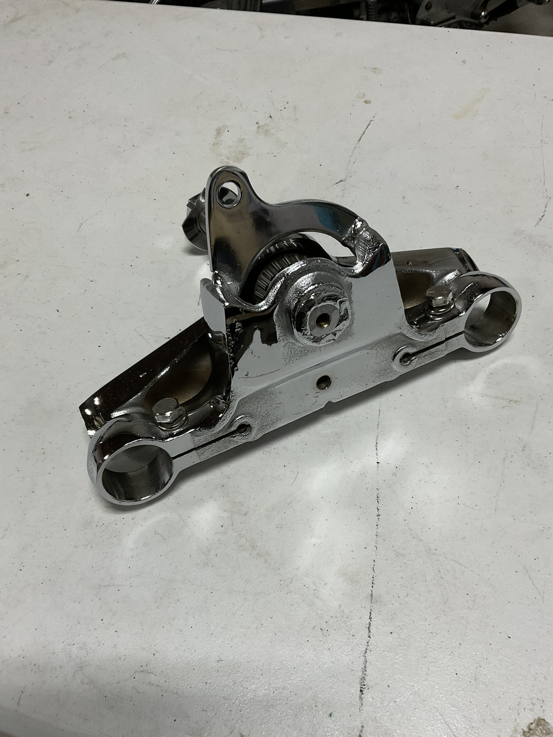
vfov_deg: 61.7
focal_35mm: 29
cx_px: 276
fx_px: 618
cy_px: 368
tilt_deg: -55.1
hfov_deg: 48.2
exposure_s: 1/60
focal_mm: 3
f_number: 1.8
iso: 50
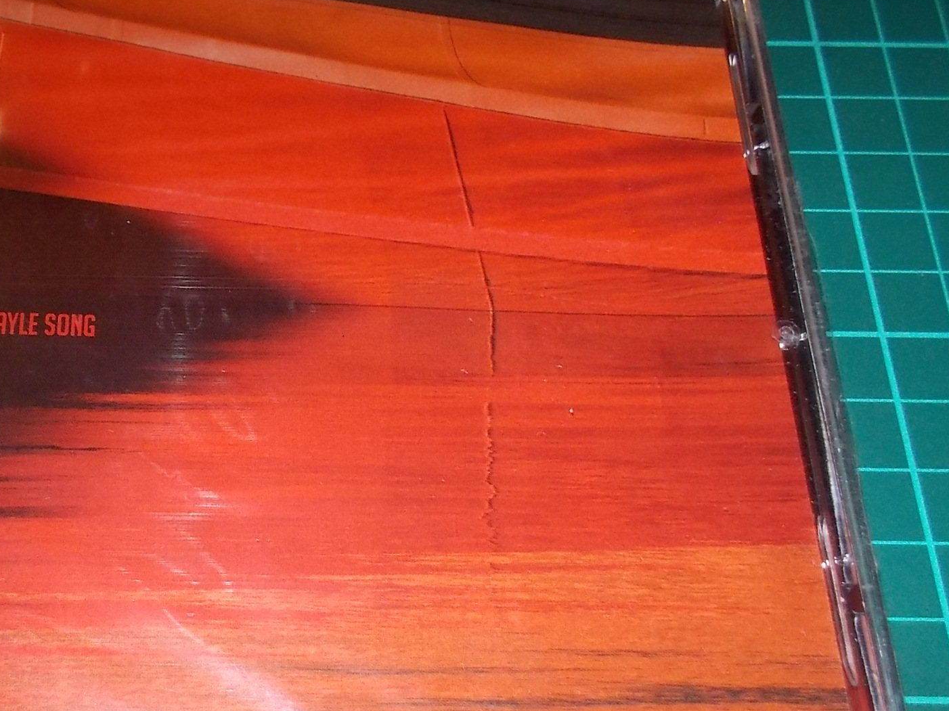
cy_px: 426
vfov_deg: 30.8
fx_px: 1288
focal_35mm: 47
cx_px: 244
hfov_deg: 39.4
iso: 200
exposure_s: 1/30
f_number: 3.3
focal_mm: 4.1
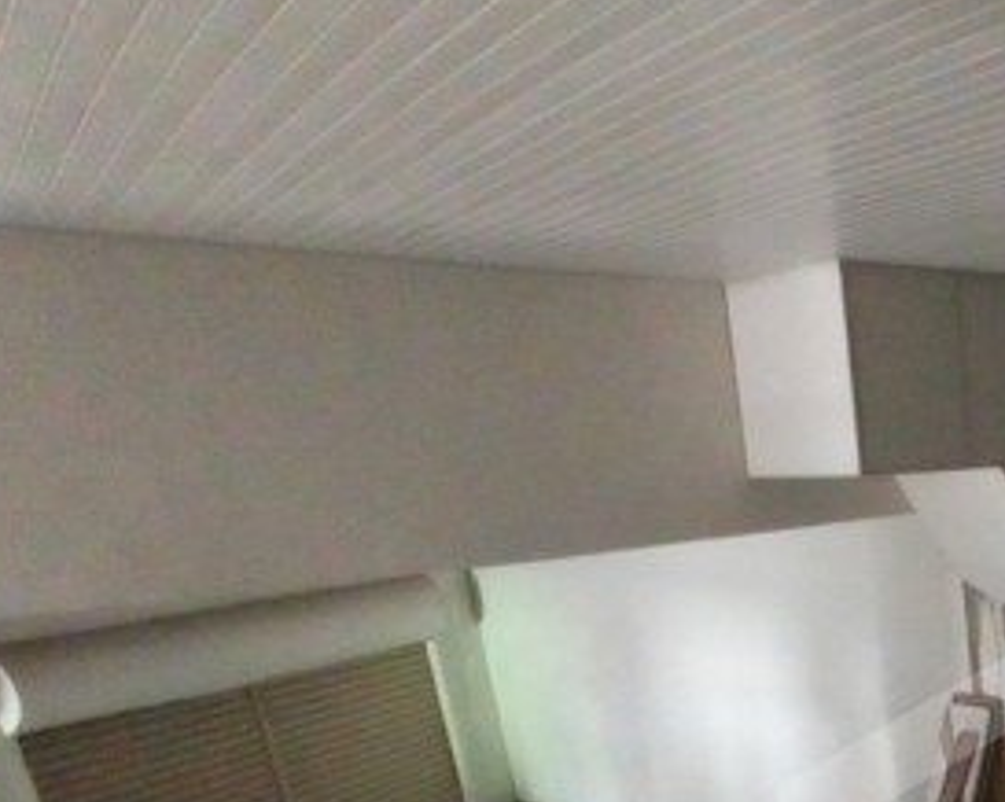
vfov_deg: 21.2
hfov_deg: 25.6
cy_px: 848
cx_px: 1099
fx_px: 2051
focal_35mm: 69
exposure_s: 1/17.1
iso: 1866
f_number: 2.2
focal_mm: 1.65
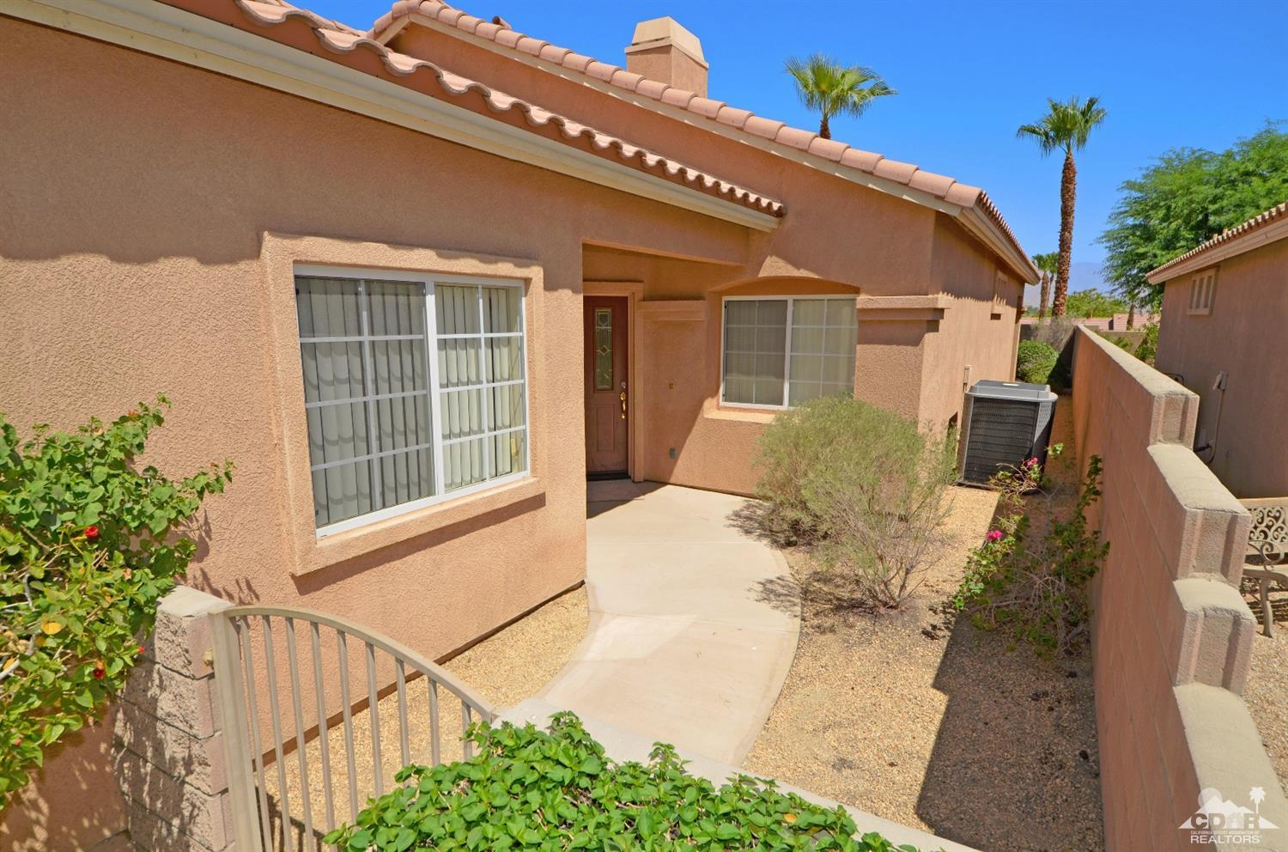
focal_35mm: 20
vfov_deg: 62.9
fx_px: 696
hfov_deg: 85.6
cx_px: 644
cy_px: 426
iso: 100
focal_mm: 13
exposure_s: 1/250
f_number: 9.5
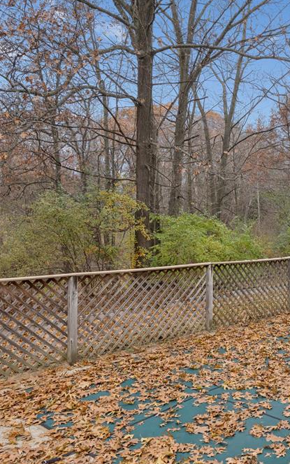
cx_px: 302
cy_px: 234
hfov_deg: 34.3
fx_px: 417
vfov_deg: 58.1
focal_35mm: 33
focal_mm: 21
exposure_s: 1/160
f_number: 8
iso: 320
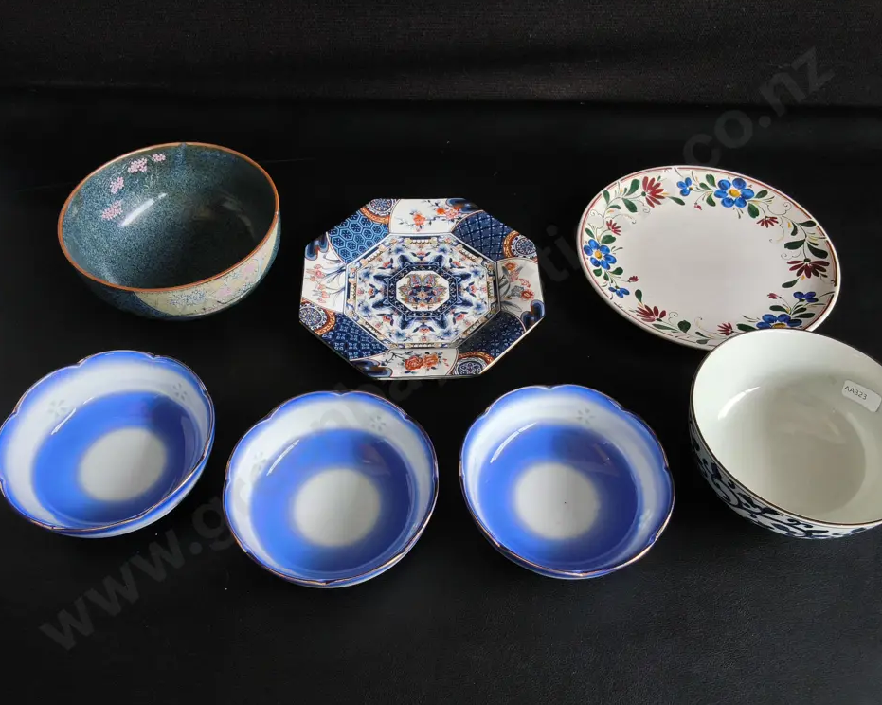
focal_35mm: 29
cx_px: 436
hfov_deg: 60.5
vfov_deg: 49.9
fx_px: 757
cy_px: 352
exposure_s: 1/100
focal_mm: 2.87
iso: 80
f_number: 2
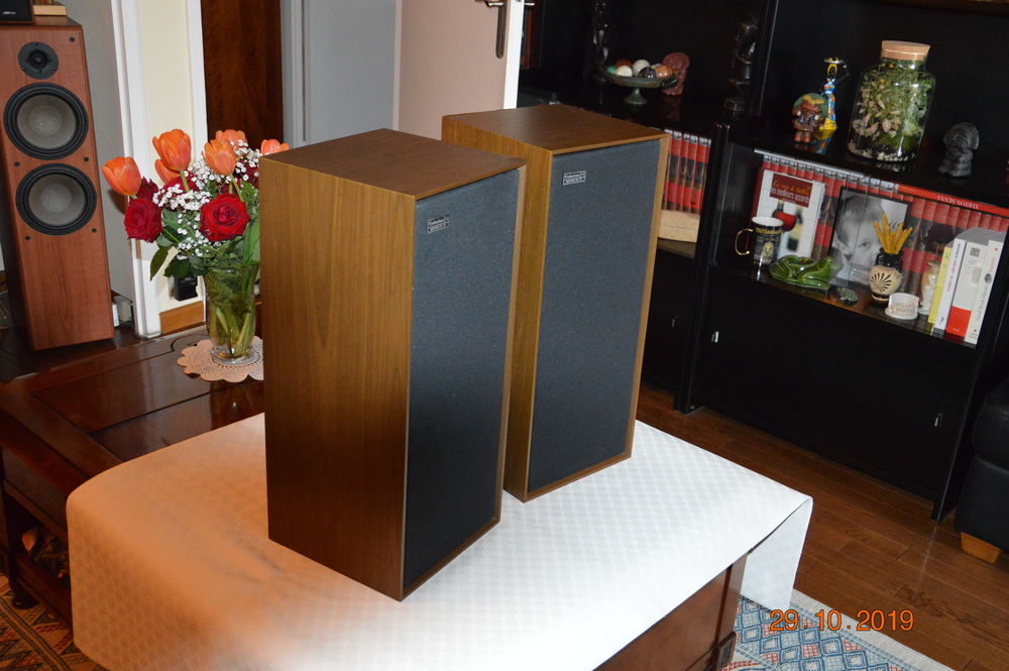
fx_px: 1050
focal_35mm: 38
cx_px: 504
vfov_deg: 35.4
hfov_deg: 51.3
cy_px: 336
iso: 3200
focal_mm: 25
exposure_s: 1/60
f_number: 4
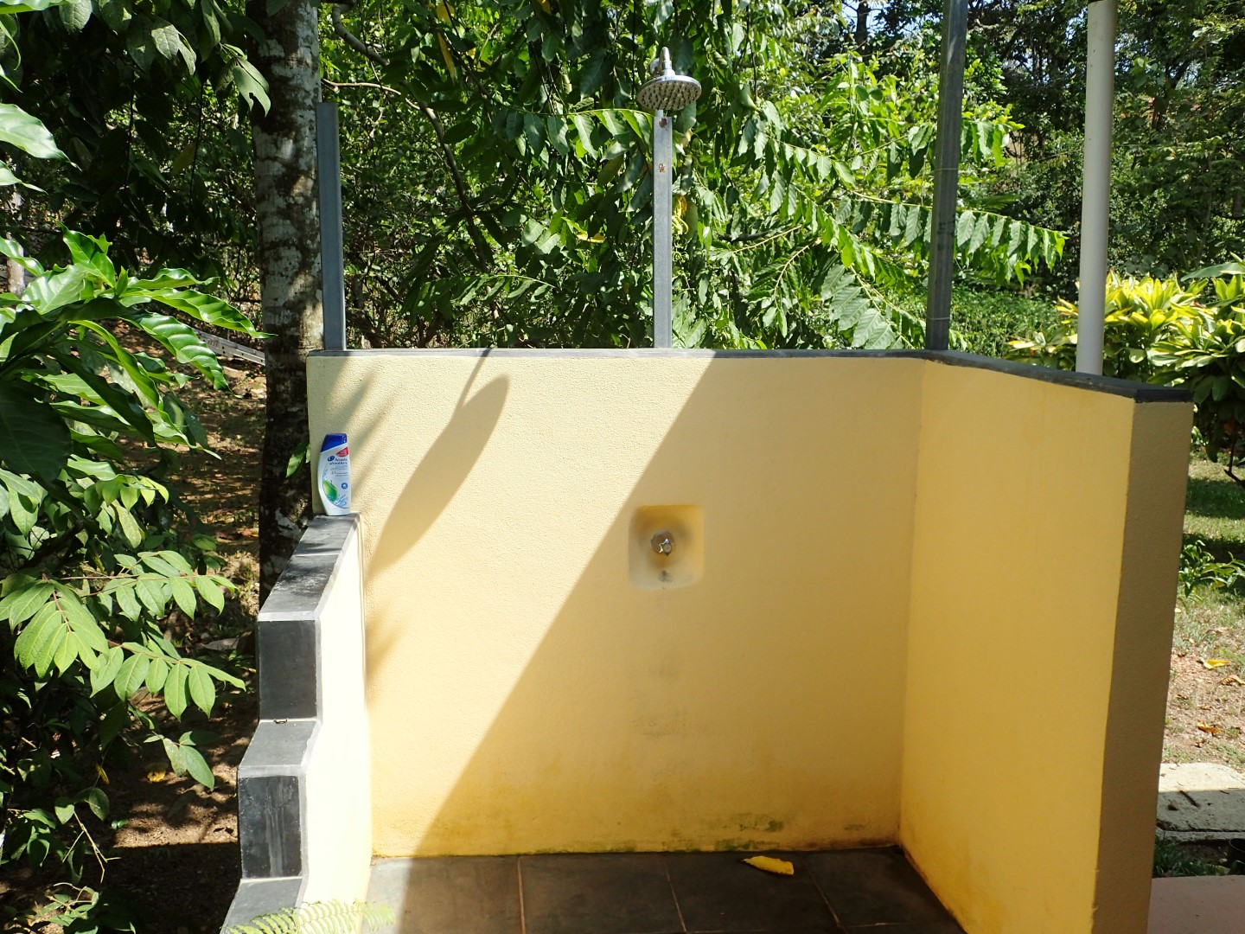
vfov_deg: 46.8
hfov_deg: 60.0
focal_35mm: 30
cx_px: 622
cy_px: 467
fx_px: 1079
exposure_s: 1/640
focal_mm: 5.5
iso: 100
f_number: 3.2
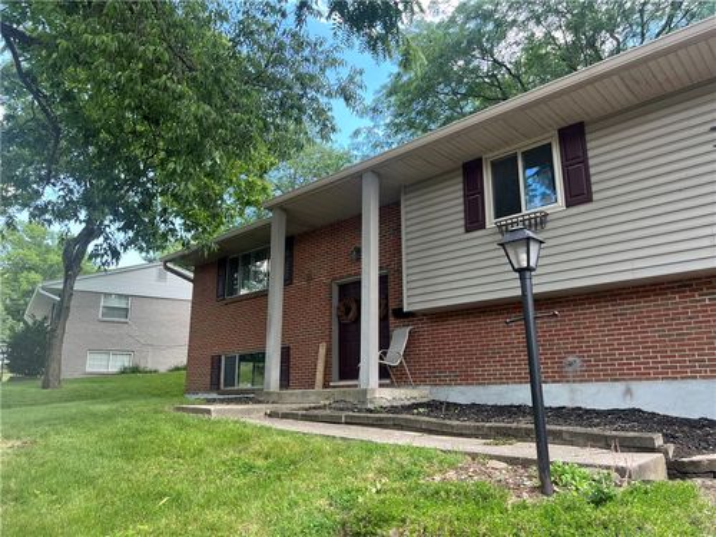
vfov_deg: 53.1
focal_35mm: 26
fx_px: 538
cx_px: 358
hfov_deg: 67.3
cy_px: 268
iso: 40
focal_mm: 5.7
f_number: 1.5
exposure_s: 1/255
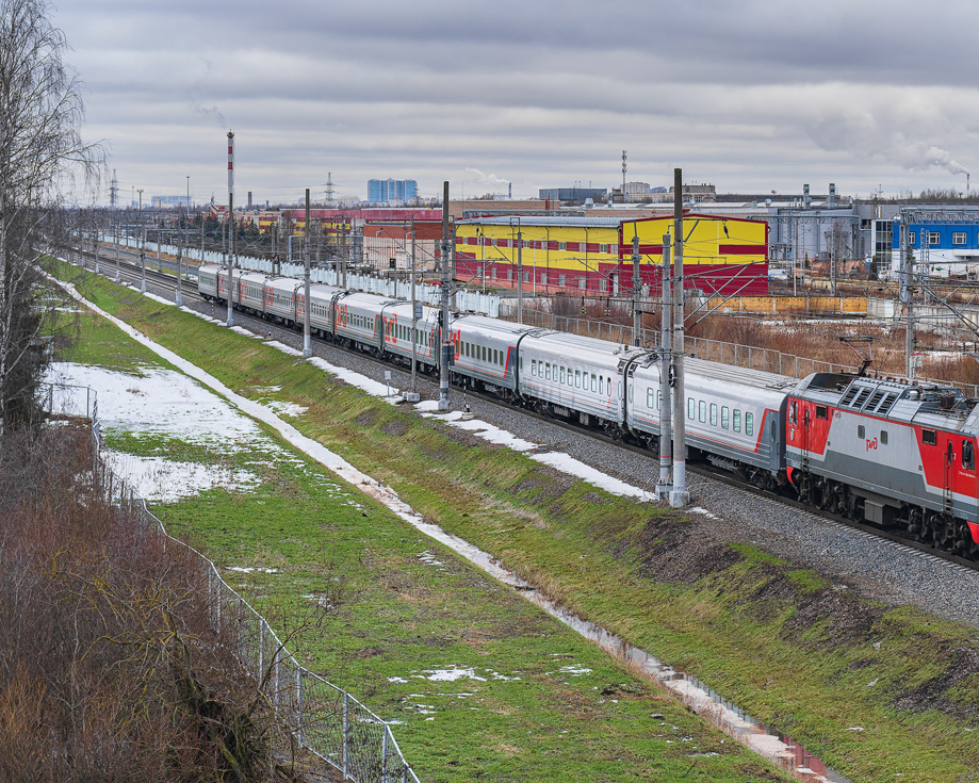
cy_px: 378
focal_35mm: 98
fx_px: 2839
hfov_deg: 19.5
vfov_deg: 15.7
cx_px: 669
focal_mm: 75
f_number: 5
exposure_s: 1/400
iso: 640
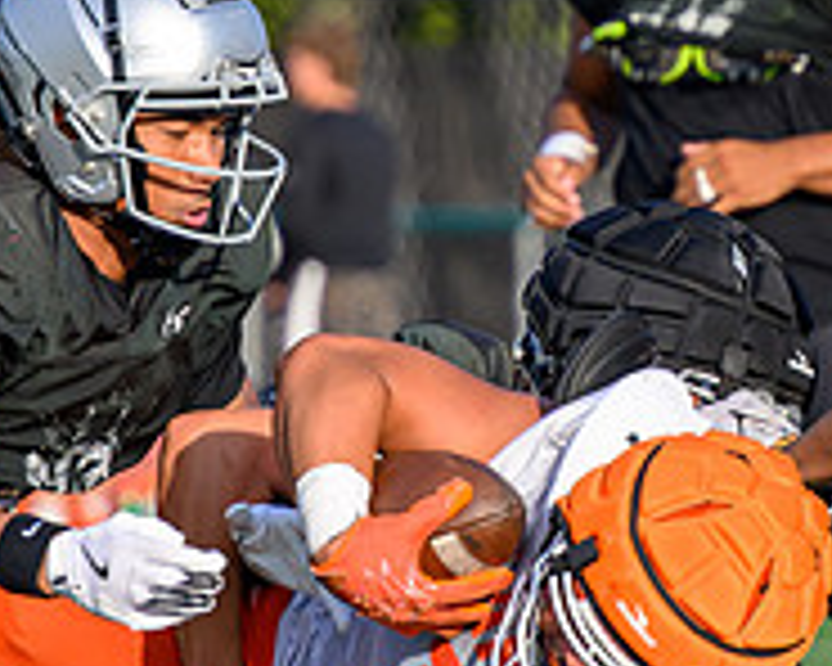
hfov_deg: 2.4
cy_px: 693
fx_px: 20044
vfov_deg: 1.9
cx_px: 257
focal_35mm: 814
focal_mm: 165
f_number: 4
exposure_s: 1/2000
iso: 360
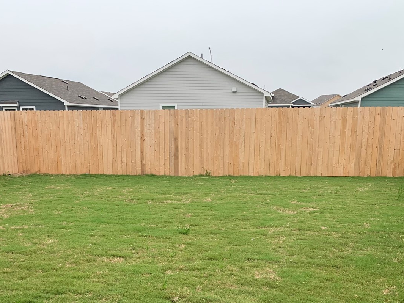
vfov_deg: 27.8
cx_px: 168
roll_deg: +1.3
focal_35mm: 50
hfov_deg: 38.1
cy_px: 285
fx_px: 584
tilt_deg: -15.6
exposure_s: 1/426
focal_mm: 4.25
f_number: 1.8
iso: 25
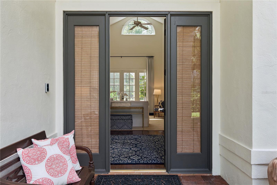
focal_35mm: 27
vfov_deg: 47.9
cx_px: 138
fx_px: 208
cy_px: 92
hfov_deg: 67.4
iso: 800
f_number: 10
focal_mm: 27
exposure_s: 1/80
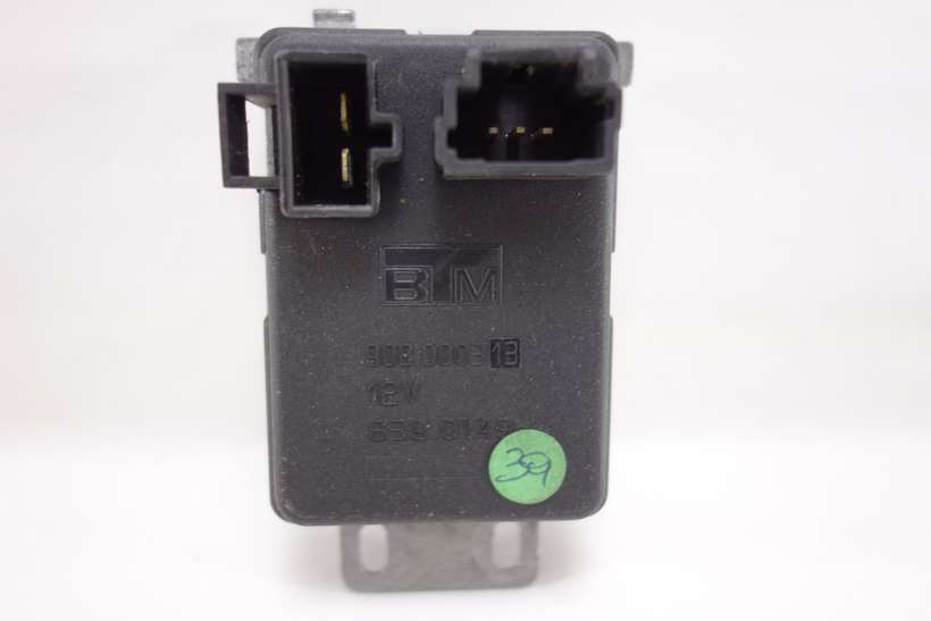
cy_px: 310
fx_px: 776
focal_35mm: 30
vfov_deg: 43.6
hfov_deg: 61.9
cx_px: 466
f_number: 2.2
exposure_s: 1/50
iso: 125
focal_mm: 11.04
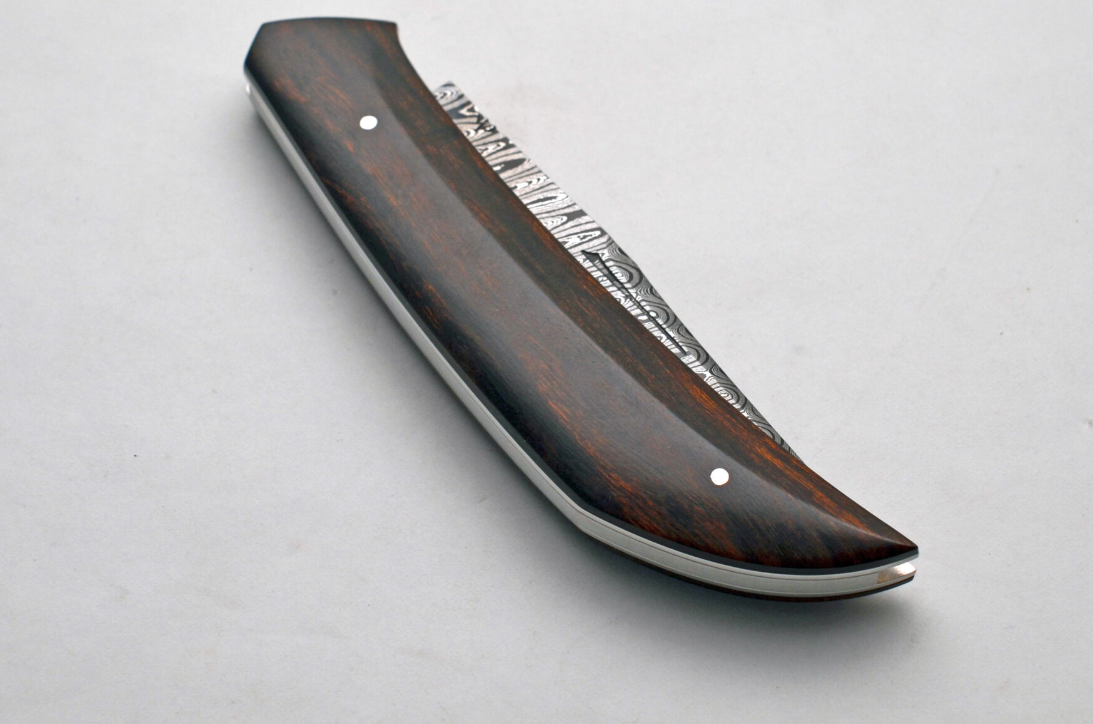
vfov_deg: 15.4
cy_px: 271
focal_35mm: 88
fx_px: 2666
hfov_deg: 23.2
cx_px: 571
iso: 200
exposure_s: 1/250
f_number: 8
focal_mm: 40
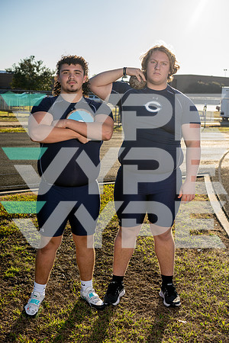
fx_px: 525
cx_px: 114
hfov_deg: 24.6
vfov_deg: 36.2
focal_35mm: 55
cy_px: 172
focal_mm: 55
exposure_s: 1/250
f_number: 5.6
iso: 50
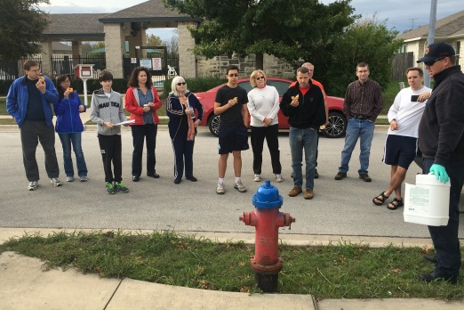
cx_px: 232
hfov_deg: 51.9
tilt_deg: -10.0
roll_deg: +2.1
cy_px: 150
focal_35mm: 37
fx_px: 477
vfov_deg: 35.9
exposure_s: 1/499
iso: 25
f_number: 2.2
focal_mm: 4.15
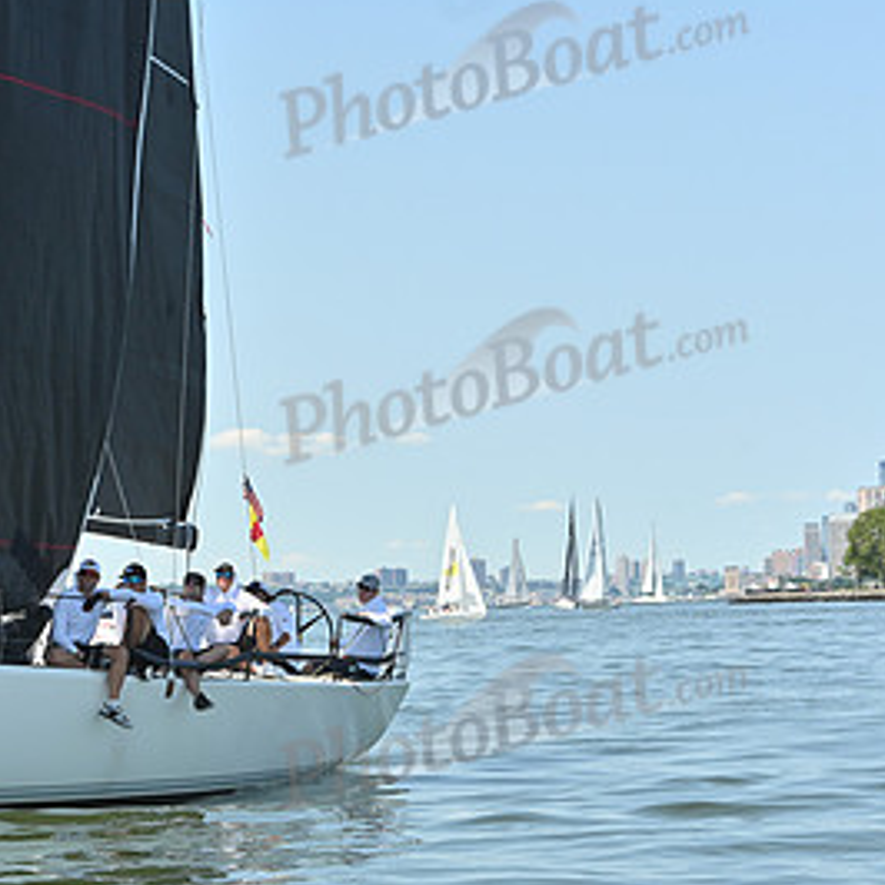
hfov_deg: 12.5
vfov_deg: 12.5
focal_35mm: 139
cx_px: 110
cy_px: 597
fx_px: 4021
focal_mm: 75
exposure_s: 1/1000
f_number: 6.3
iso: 320
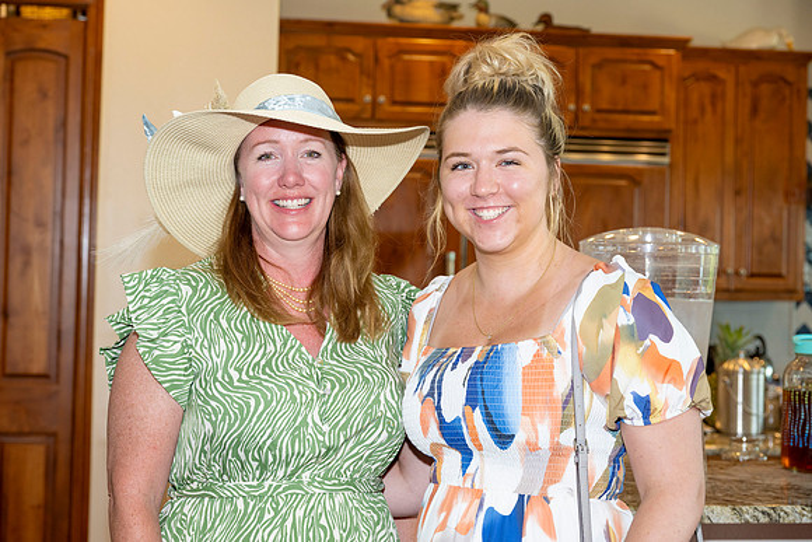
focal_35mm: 62
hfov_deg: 32.4
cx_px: 406
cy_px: 271
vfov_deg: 21.9
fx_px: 1399
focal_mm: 62
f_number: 5.6
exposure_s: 1/100
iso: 800
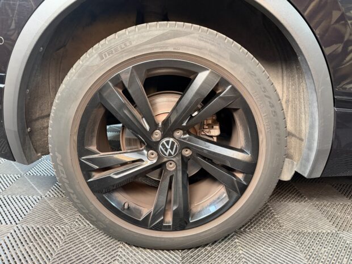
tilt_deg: -15.7
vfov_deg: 56.8
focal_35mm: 24
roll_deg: -1.5
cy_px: 132
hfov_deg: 71.6
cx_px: 176
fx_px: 244
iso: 640
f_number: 1.78
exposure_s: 1/60
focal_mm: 6.76
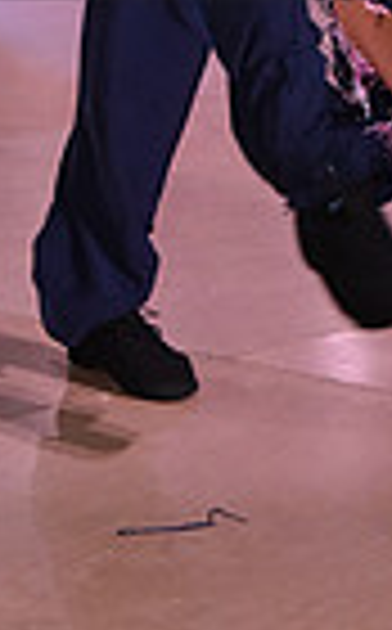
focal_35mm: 339
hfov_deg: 3.9
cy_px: -148
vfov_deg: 6.2
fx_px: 5819
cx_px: 331
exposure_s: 1/320
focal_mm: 80
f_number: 7.1
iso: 2500
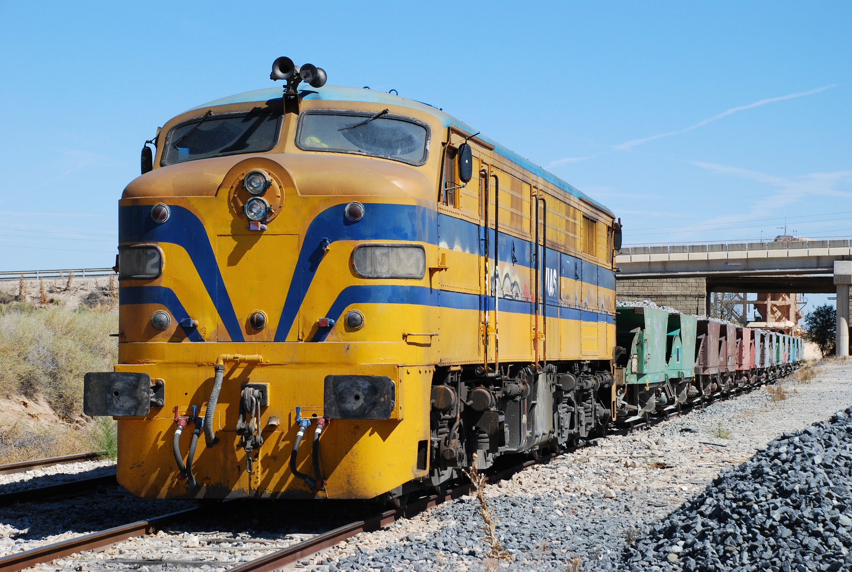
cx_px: 426
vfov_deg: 14.8
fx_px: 2206
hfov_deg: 21.9
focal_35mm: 93
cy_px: 286
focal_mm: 62
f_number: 7.1
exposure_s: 1/500
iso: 200
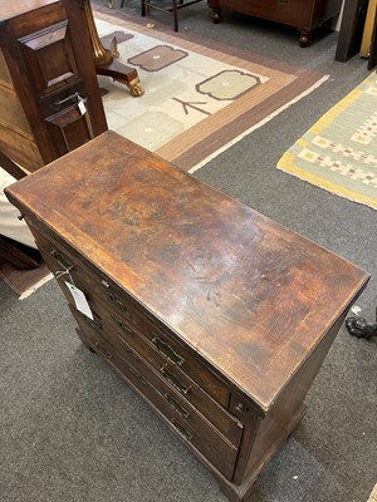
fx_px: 363
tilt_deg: -48.1
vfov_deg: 69.4
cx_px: 188
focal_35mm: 25
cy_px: 251
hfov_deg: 54.9
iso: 320
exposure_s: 1/50
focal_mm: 5.1
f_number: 1.6
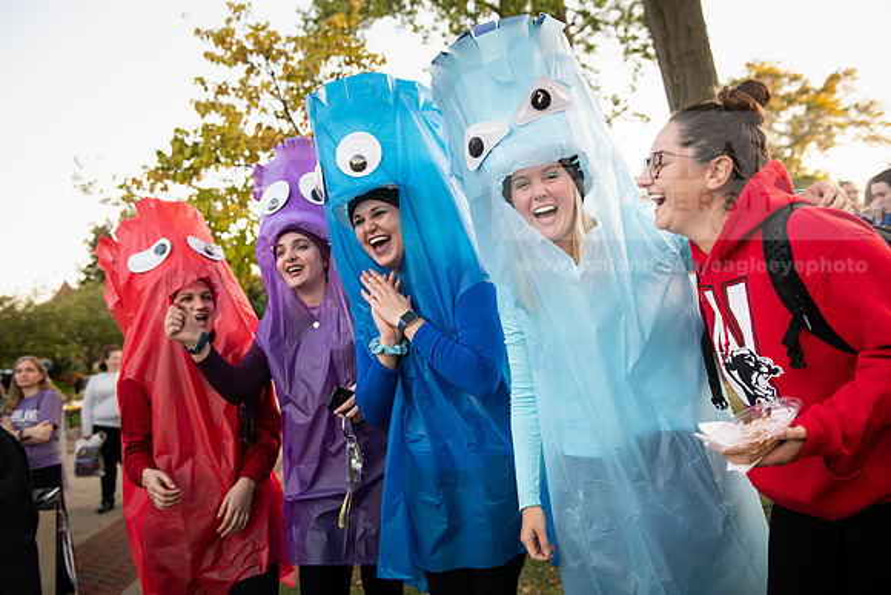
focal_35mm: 35
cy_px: 298
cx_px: 446
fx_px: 866
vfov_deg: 37.9
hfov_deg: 54.4
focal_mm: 35
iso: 1000
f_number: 3.5
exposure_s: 1/320
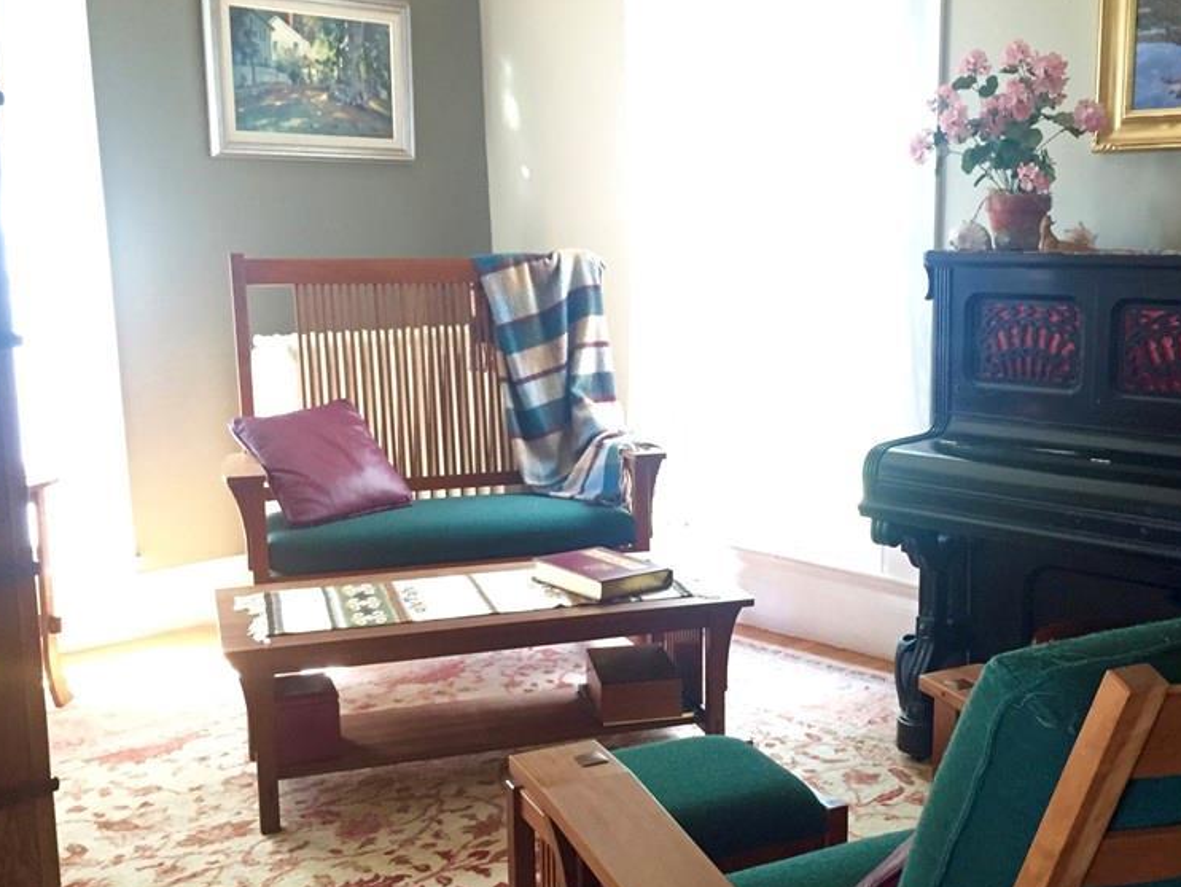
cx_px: 743
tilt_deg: -9.2
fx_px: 1365
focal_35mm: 40
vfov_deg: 36.0
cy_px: 475
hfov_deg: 46.3
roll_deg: +1.4
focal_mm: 4.15
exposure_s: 1/30
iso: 200
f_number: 2.2
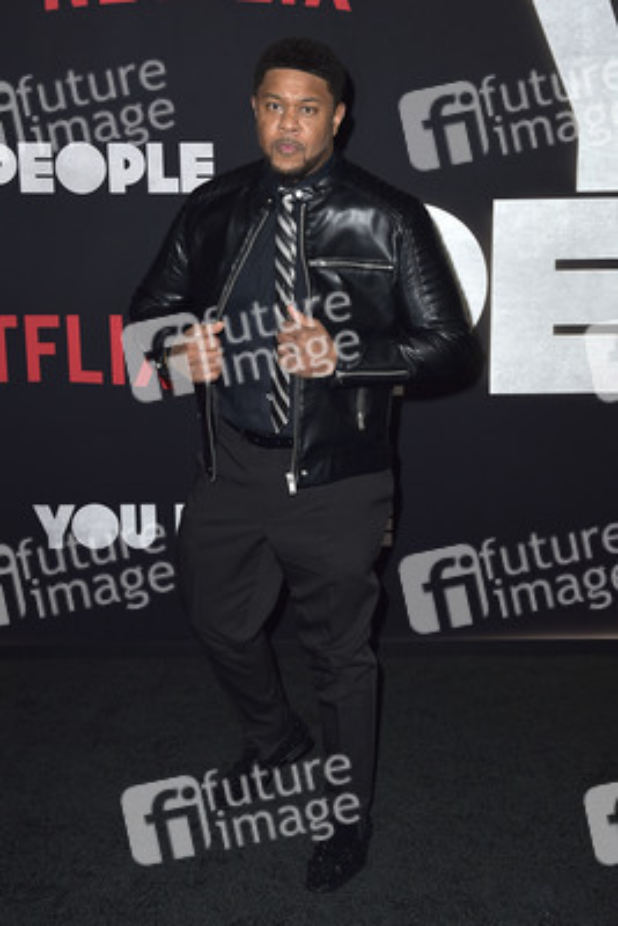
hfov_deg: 29.9
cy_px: 463
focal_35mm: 45
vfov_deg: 43.6
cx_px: 309
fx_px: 1158
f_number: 6.3
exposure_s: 1/250
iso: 400
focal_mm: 45
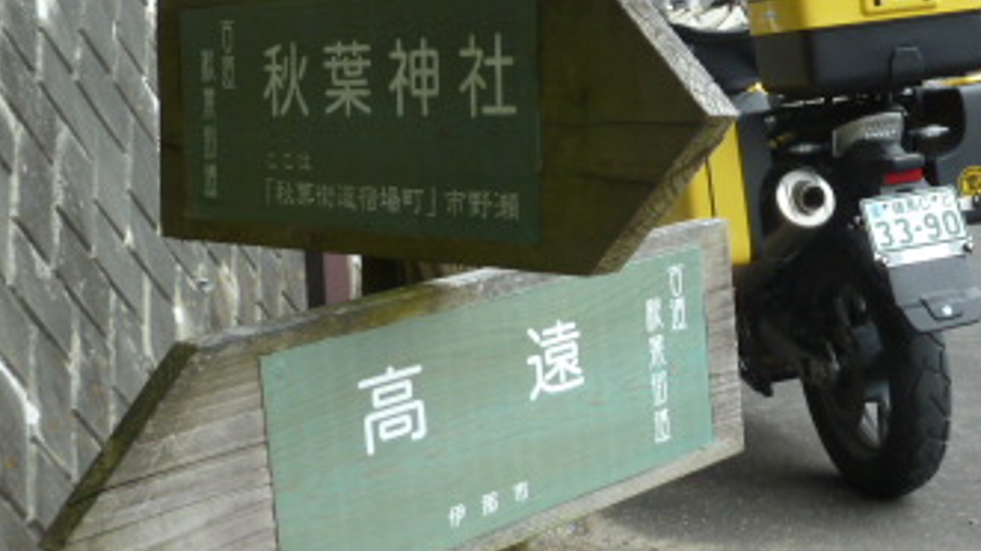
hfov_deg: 33.7
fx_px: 1586
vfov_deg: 19.6
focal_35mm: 61
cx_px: 732
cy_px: 160
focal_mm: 4.7
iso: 80
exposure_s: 1/125
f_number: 3.4
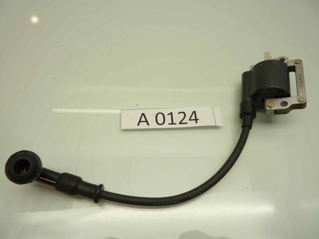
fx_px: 230
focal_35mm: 25
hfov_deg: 69.4
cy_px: 120
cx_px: 160
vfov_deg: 54.9
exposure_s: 1/30
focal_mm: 4.1
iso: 80
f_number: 3.3
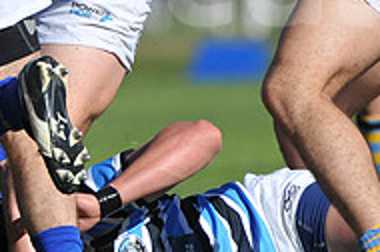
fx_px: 14468
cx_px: -94
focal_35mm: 1373
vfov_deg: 1.0
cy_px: -41
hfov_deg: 1.5
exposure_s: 1/4000
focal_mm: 300
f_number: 3.2
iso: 200
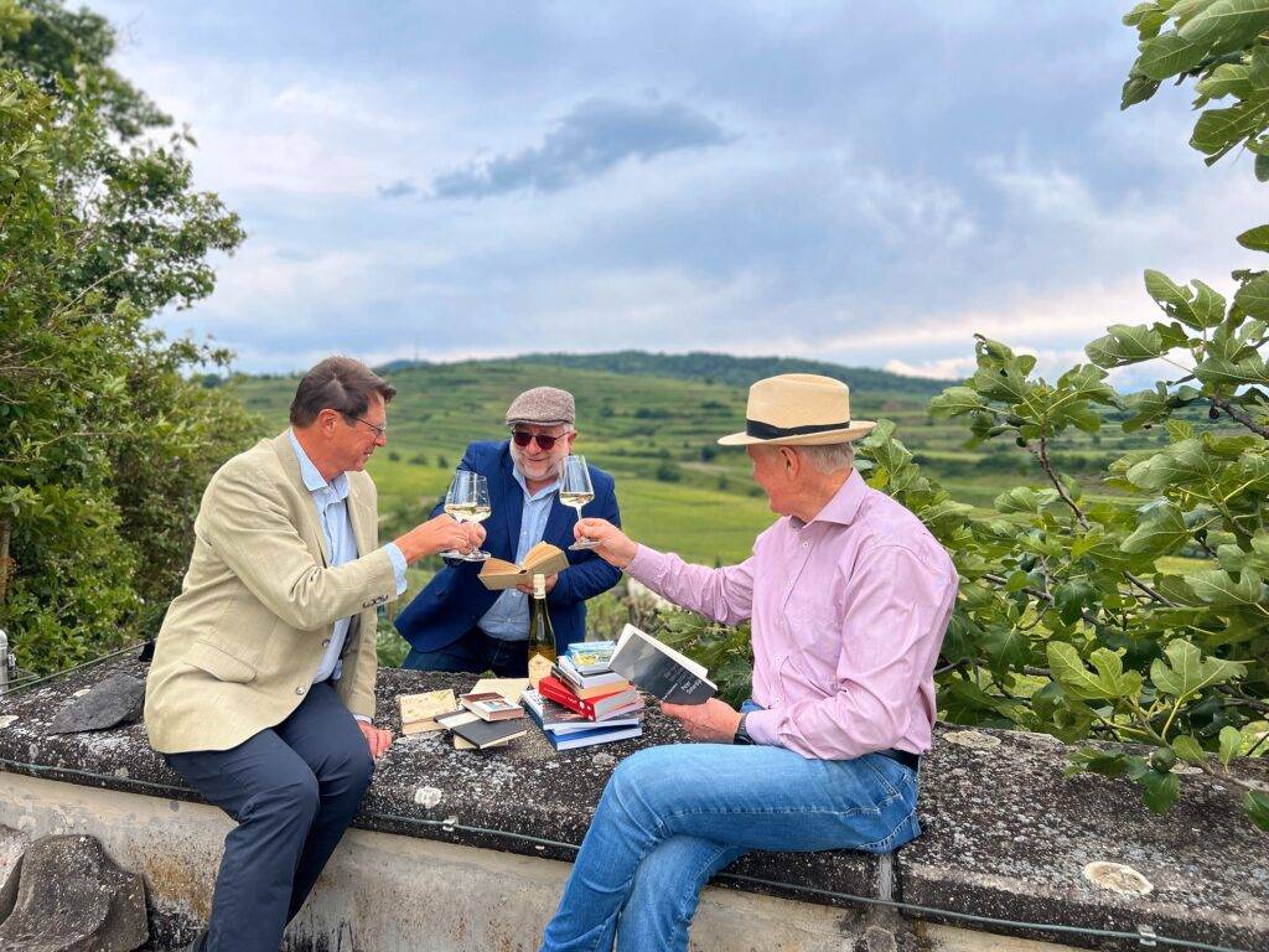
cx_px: 634
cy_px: 476
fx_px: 953
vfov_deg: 53.1
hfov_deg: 67.3
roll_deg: +0.9
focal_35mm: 26
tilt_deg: -1.6
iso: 50
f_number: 1.5
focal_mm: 5.7
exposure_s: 1/2123
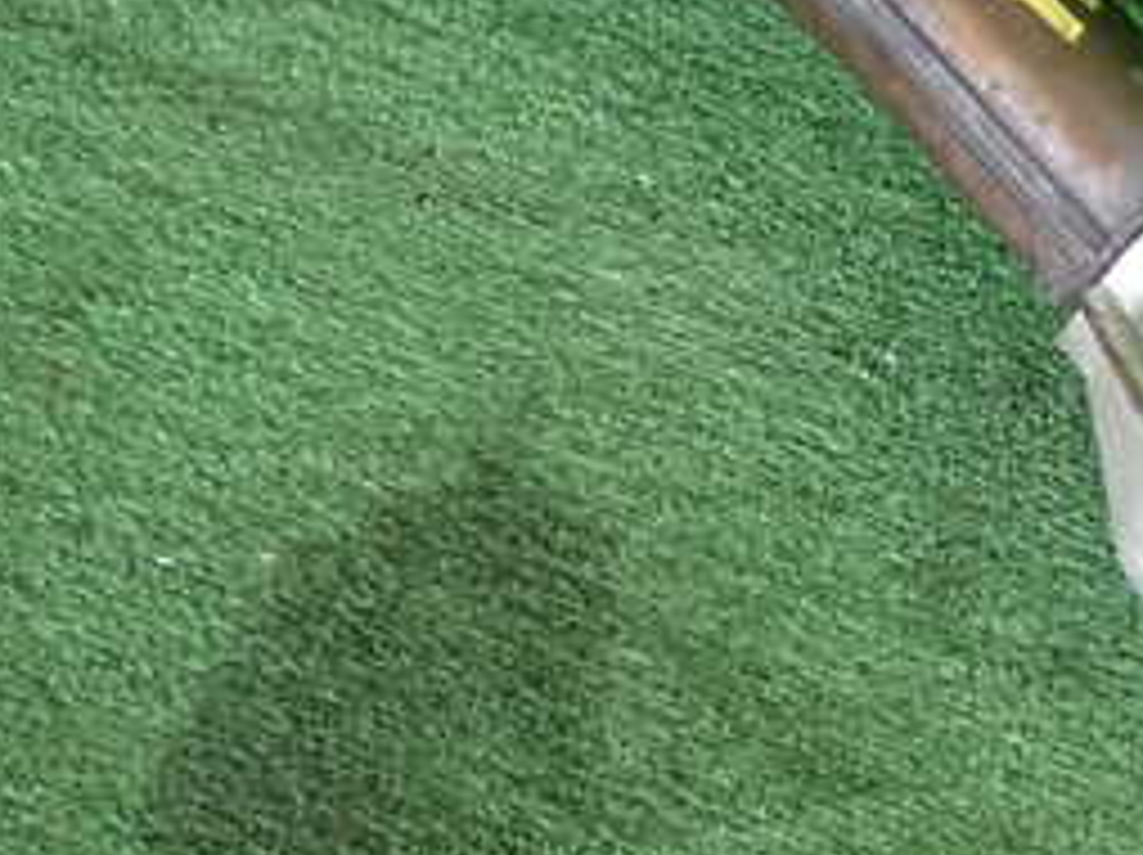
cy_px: 166
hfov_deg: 20.0
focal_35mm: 97
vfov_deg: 15.1
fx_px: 3200
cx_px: 963
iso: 1250
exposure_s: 1/125
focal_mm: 7.31
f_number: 2.8
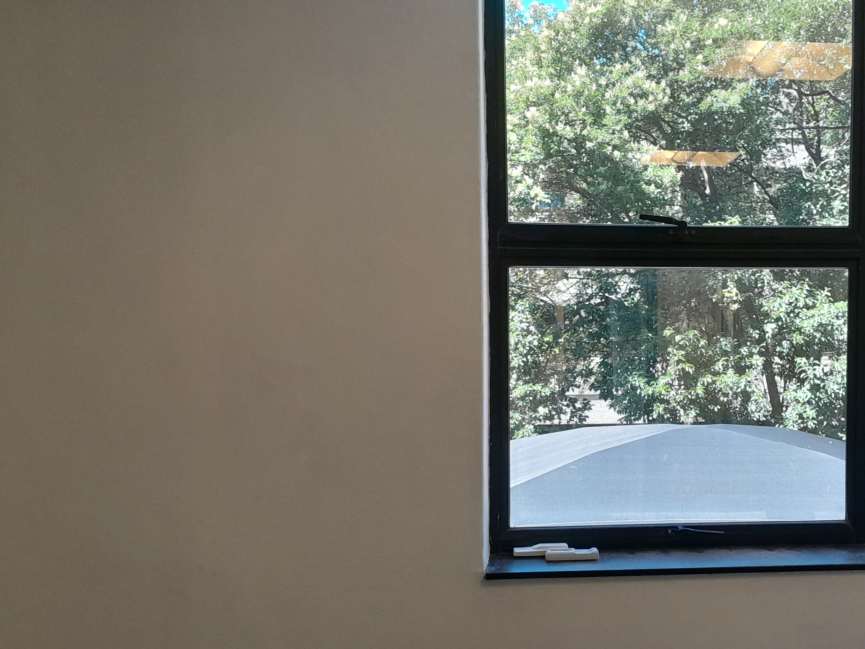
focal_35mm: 42
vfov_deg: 34.3
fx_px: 1049
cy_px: 359
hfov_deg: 43.5
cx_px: 637
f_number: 1.8
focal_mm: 4
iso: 200
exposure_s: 1/50
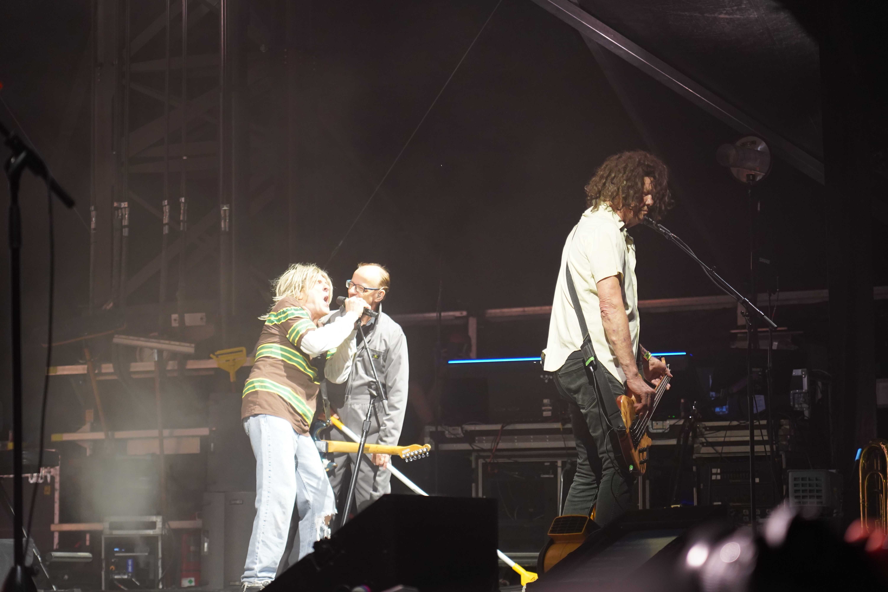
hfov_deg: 19.5
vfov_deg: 13.0
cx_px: 444
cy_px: 296
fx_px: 2590
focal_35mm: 105
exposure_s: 1/160
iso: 2500
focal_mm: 105
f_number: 4
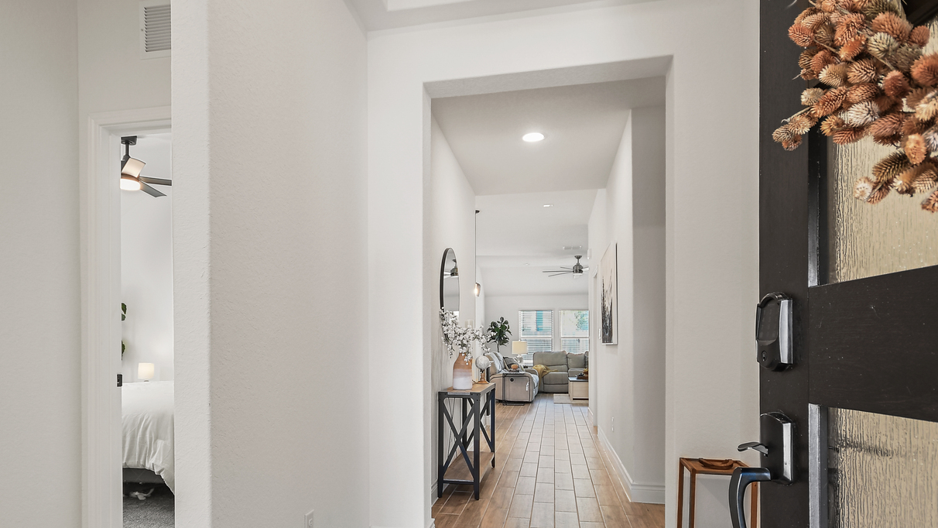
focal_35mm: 21
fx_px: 522
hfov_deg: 83.6
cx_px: 423
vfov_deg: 52.5
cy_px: 354
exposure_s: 1/4
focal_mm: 10
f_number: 4.5
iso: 125
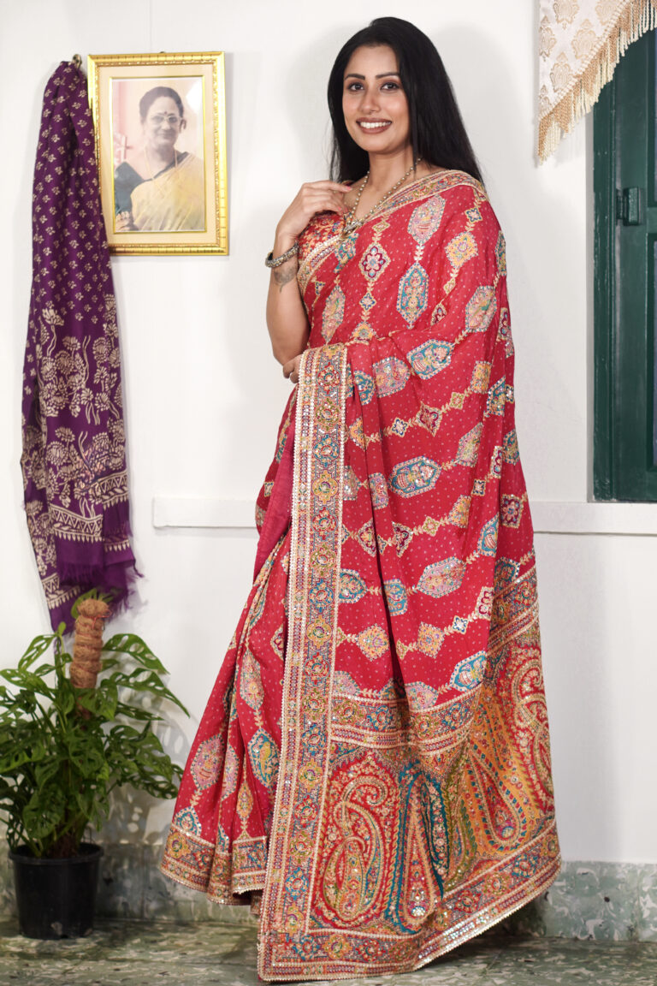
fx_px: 958
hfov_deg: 37.9
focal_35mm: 35
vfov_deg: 54.4
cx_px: 328
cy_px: 493
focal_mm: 35
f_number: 8
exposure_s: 1/160
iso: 100
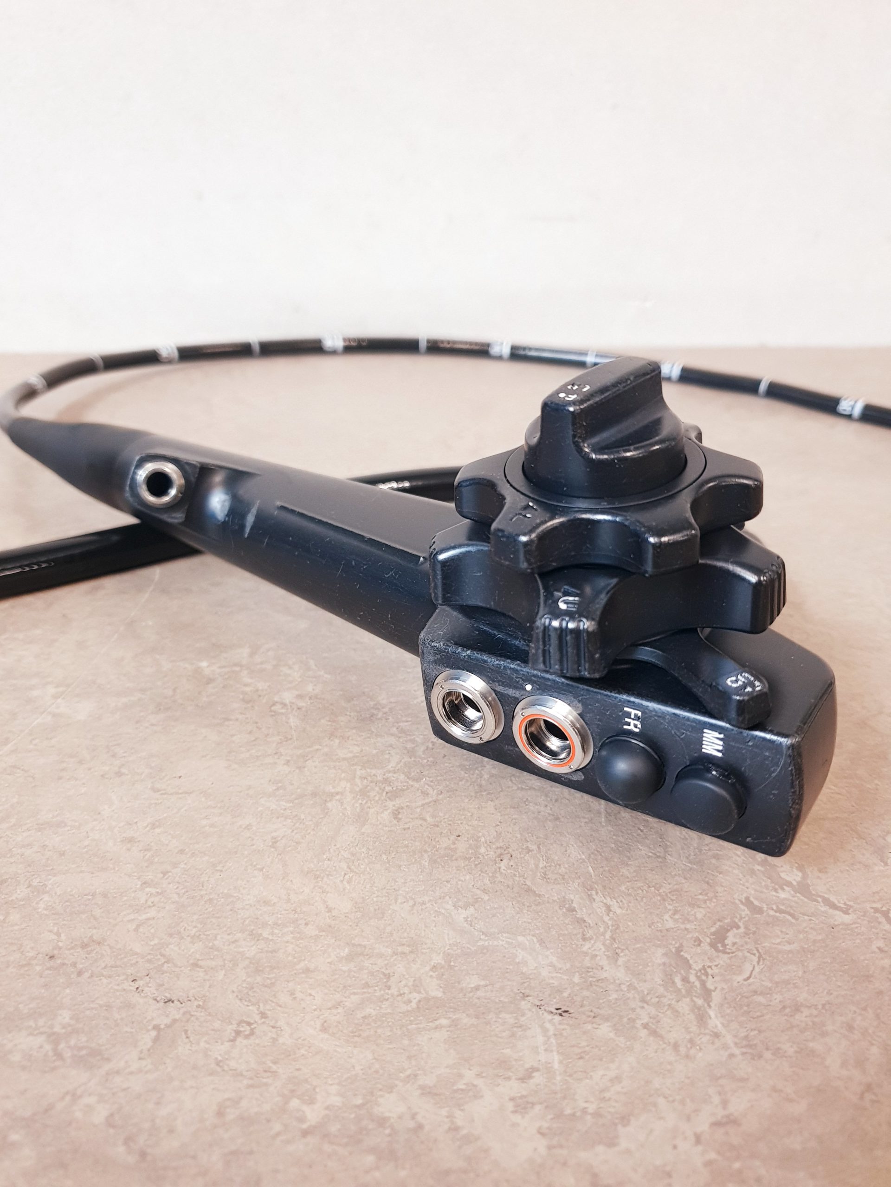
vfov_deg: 67.3
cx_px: 446
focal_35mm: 26
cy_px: 594
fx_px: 892
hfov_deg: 53.1
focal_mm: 4.3
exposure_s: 1/50
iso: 320
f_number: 1.5
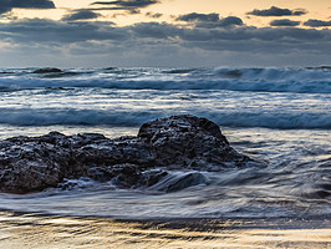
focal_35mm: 79
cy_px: 111
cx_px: 311
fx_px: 756
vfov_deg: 18.7
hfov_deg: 23.9
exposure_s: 1/3
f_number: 9
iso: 80
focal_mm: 25
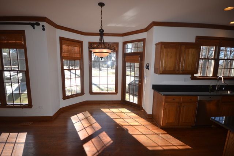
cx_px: 117
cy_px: 78
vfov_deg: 77.4
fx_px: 98
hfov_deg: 100.4
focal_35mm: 15
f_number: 4
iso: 110
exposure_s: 1/125
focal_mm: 10
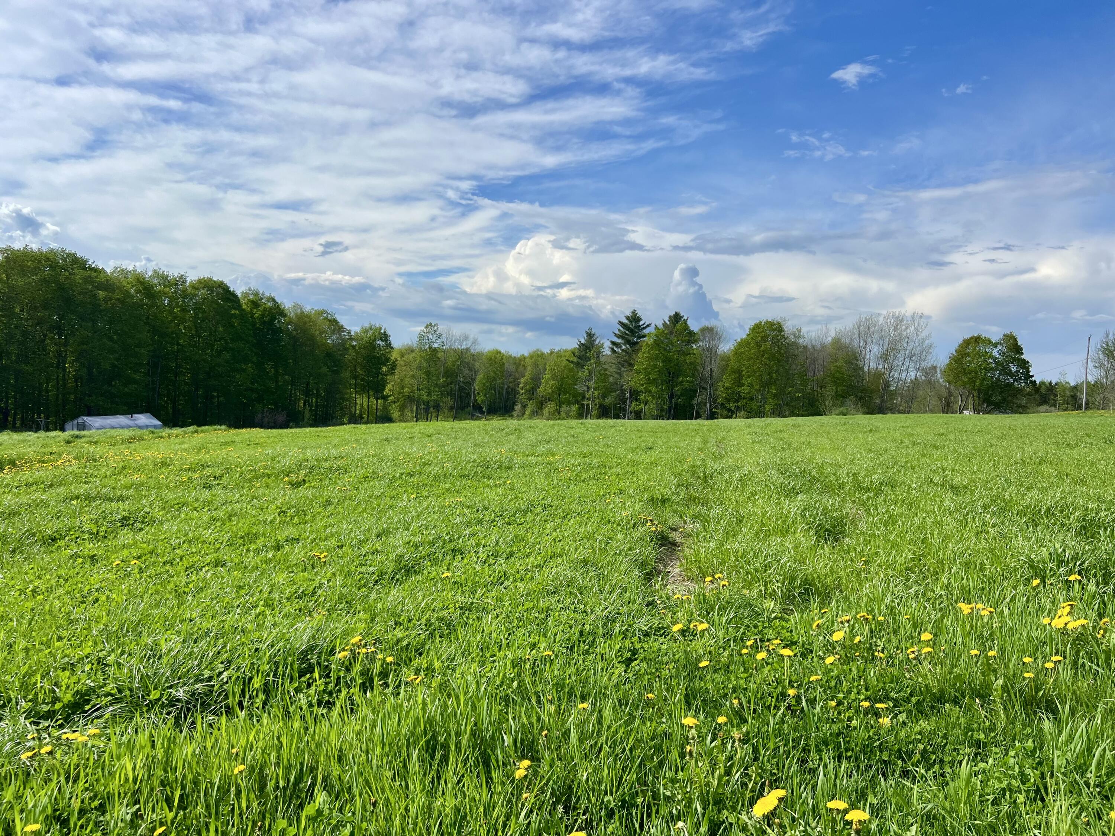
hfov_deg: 67.3
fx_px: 837
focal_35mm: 26
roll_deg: -4.8
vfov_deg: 53.1
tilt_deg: -4.0
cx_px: 558
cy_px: 418
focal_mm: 5.7
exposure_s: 1/5319
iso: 50
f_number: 1.5
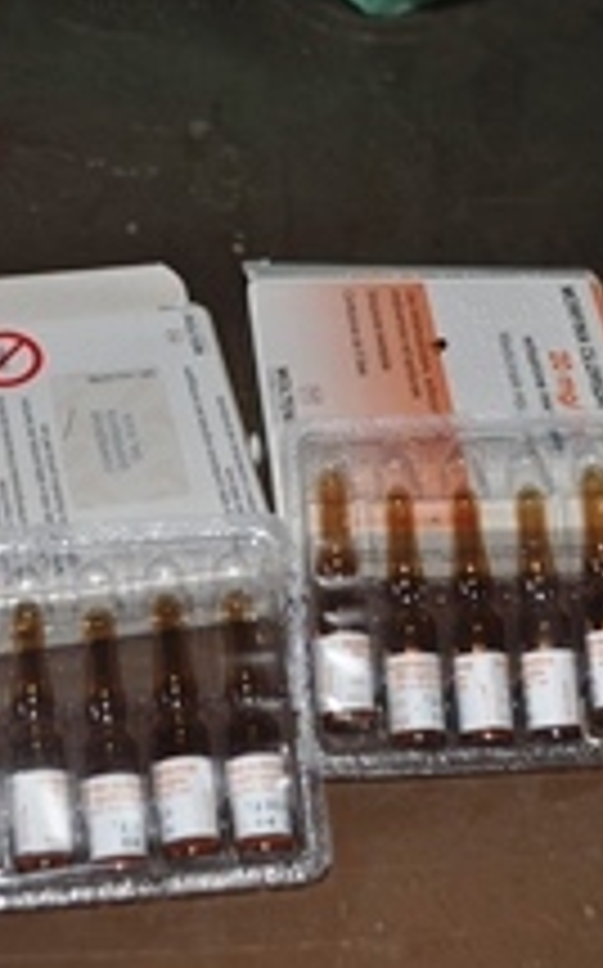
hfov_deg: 18.5
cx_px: 225
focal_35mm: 70
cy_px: 437
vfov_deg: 29.4
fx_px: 1844
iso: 200
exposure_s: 1/60
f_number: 4
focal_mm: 22
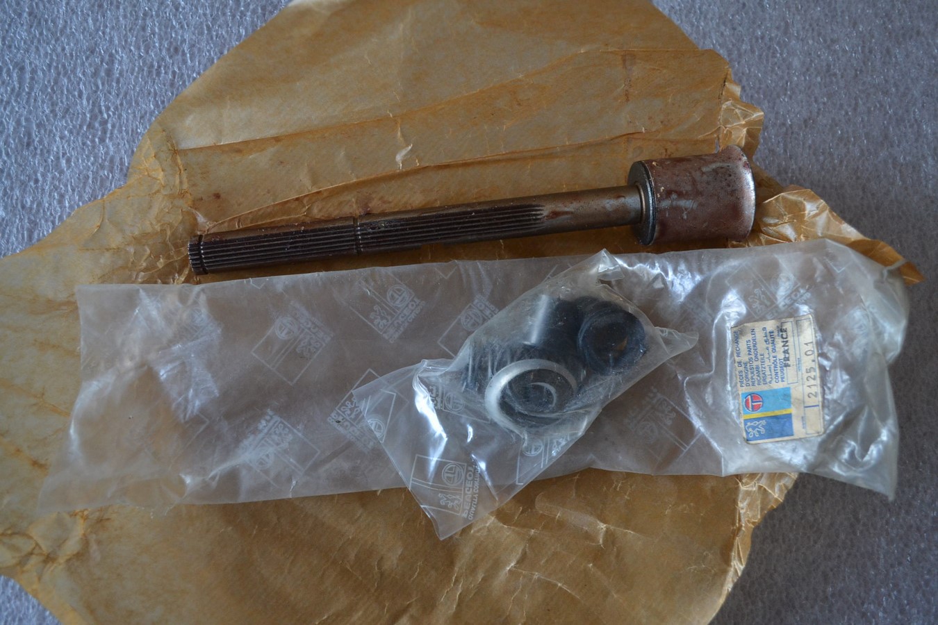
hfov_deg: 61.9
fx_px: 782
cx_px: 469
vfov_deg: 43.6
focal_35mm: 30
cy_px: 312
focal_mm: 20
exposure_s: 1/60
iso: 1100
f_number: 3.8
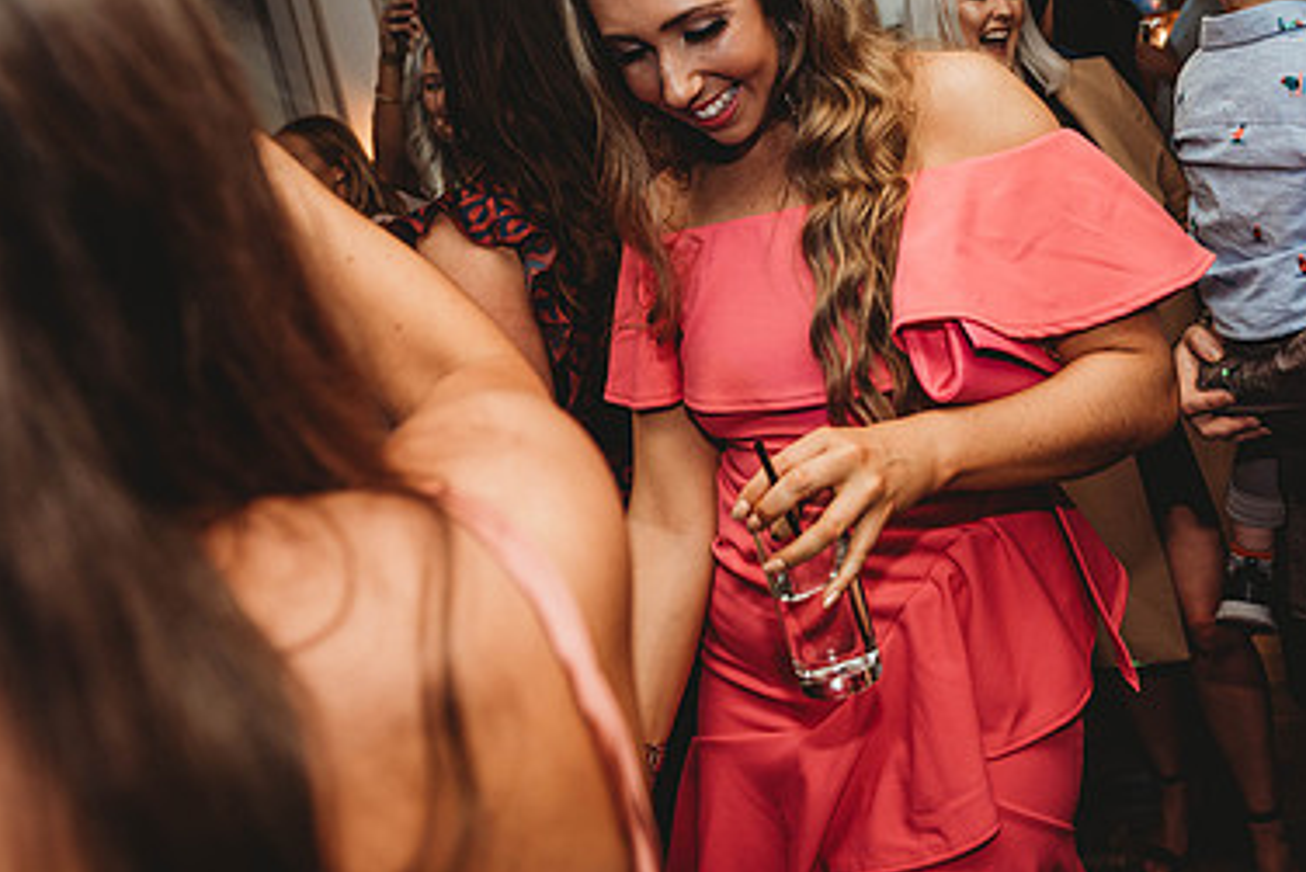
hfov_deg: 51.2
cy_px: 297
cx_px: 834
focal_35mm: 37
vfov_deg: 35.6
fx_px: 1343
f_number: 4
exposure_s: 1/80
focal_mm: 24
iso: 400
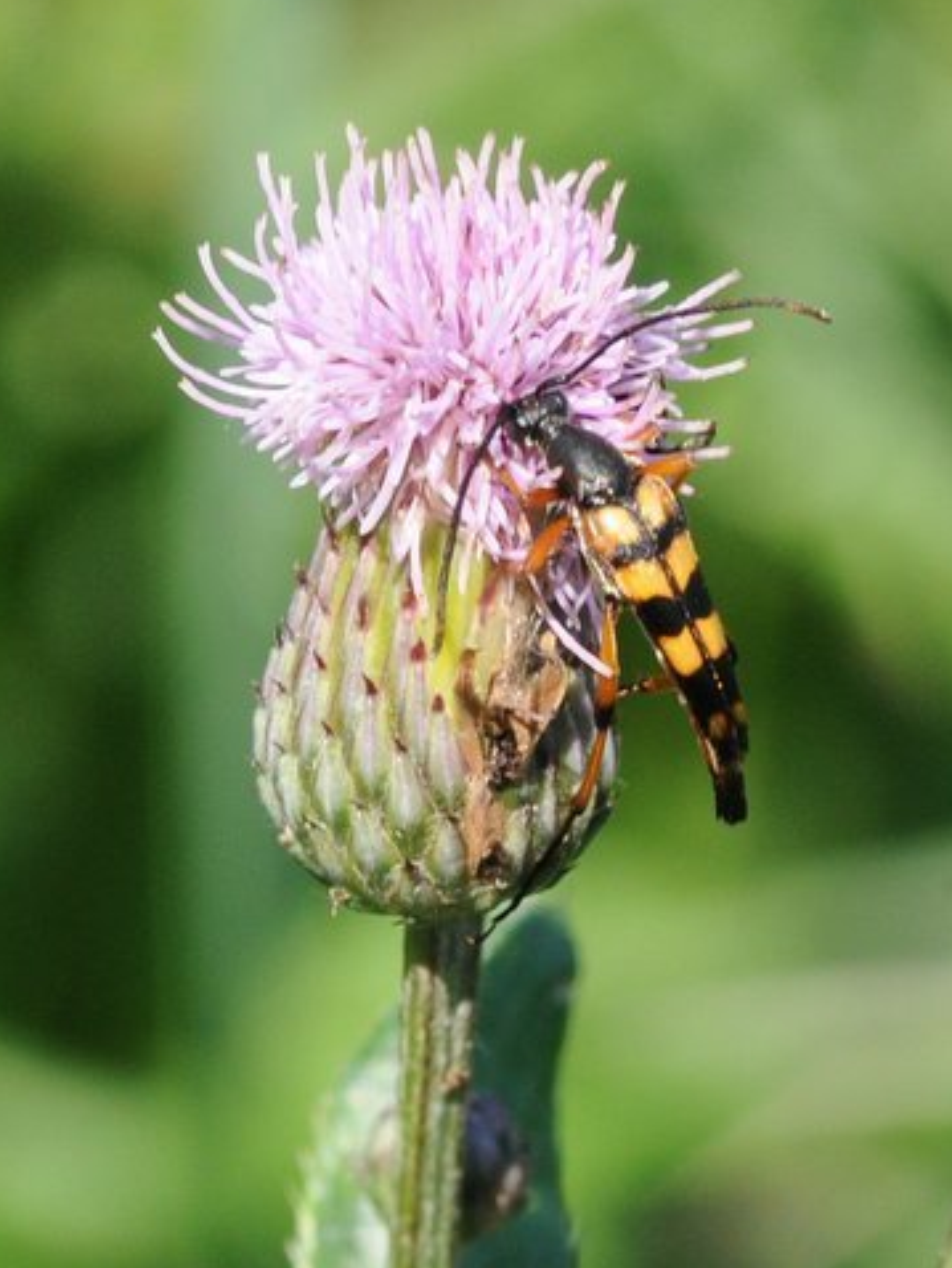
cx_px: 553
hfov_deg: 7.3
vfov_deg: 9.8
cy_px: 552
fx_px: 7424
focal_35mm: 203
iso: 500
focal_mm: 105
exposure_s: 1/320
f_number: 13
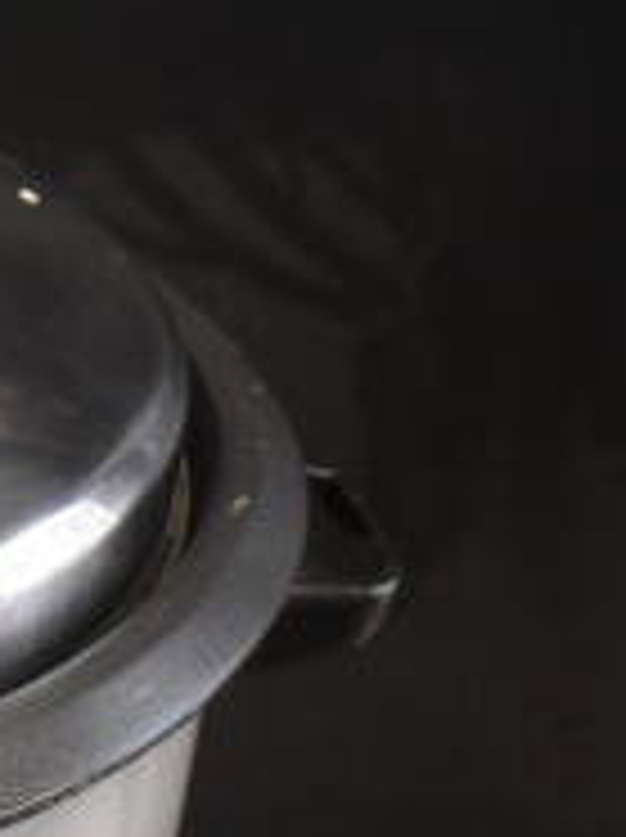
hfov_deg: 11.3
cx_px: -626
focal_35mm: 119
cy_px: 907
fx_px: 2866
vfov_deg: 16.2
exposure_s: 1/40
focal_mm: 25
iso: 1600
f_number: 4
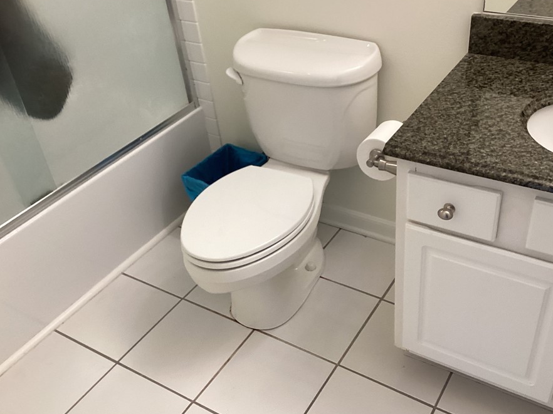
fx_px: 575
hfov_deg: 51.2
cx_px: 310
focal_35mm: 36
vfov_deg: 39.6
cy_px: 222
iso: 160
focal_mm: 3.3
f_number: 2.4
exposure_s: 1/60
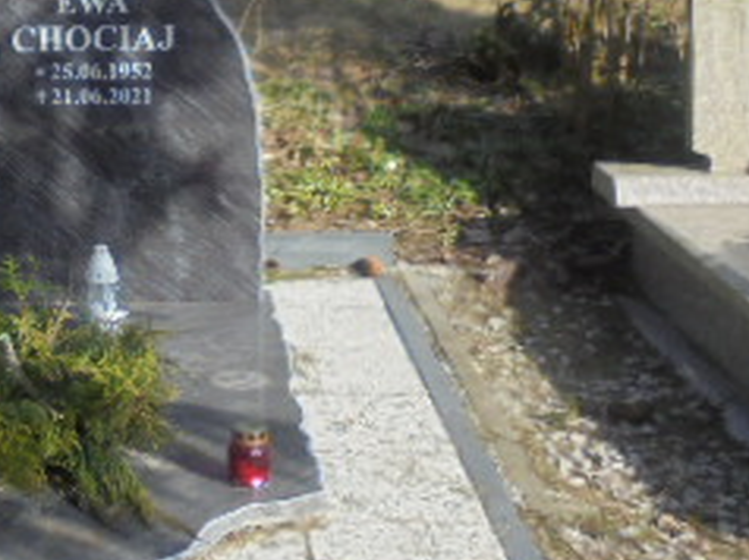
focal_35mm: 70
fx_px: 1513
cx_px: -47
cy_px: 230
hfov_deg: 26.0
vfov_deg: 21.0
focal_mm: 4.6
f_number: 3.5
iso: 100
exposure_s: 1/640
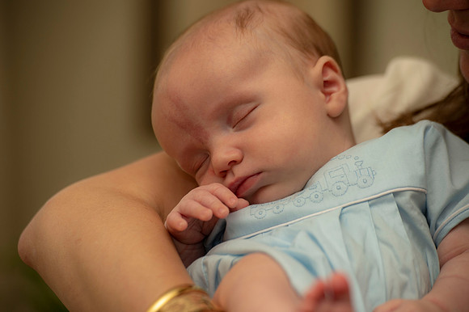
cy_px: 156
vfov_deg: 6.9
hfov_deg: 10.3
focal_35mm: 200
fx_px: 2604
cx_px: 234
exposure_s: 1/200
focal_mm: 200
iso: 160
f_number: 4.5
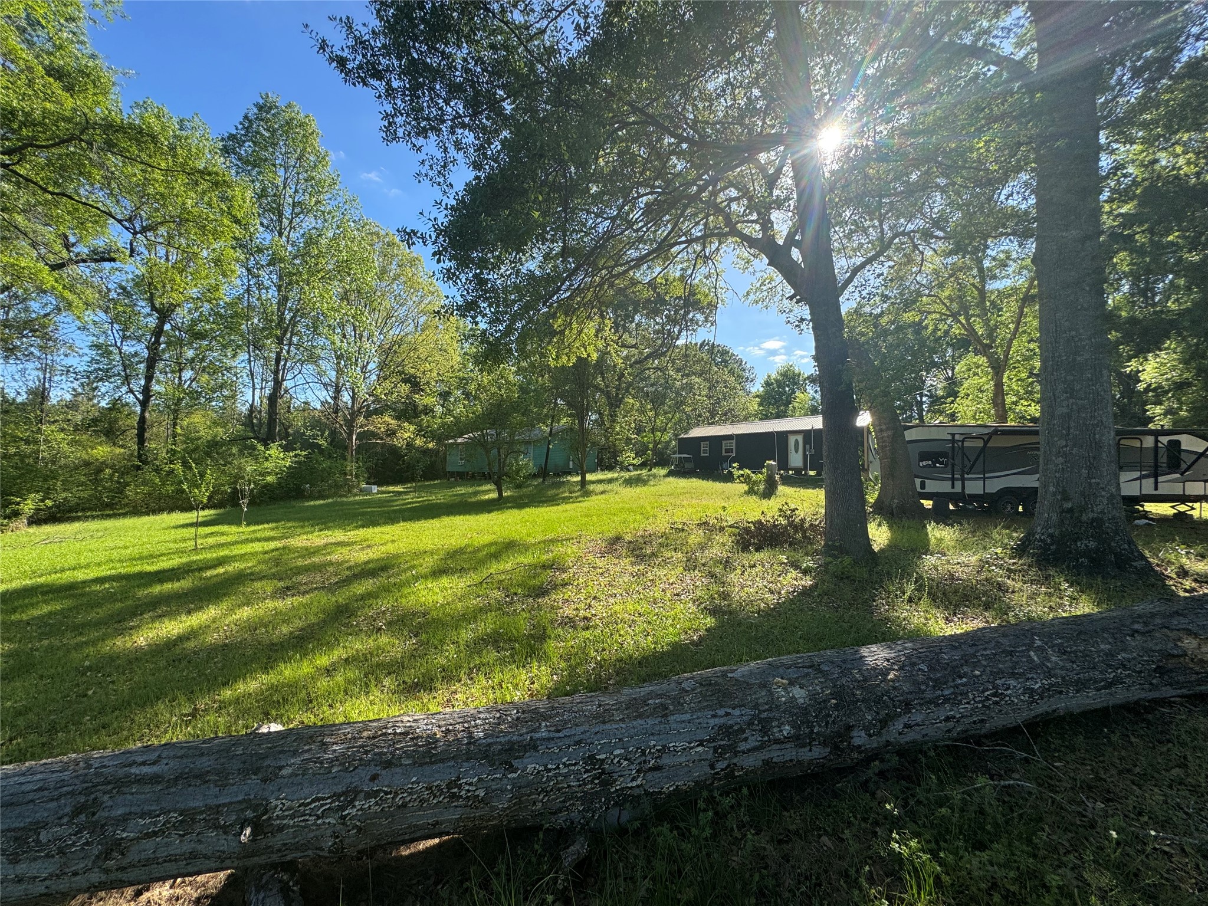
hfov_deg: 102.1
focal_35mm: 14
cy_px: 453
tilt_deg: +0.7
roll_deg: -1.4
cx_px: 604
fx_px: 489
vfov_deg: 85.7
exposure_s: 1/636
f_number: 2.2
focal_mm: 2.22
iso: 40
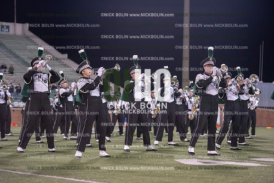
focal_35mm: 102
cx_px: 137
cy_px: 92
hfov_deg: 20.0
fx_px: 776
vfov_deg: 13.4
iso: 5000
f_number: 3.2
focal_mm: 102
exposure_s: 1/1250
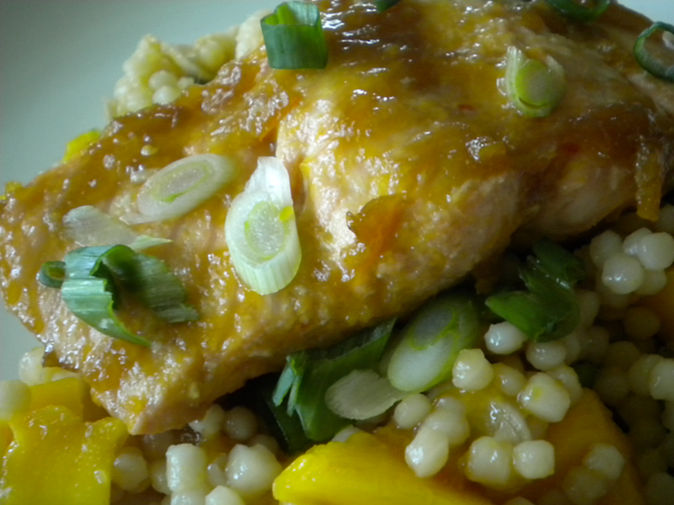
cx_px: 337
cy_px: 252
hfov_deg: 45.8
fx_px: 798
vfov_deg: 35.1
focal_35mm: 41
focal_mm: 7.4
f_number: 3.5
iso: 400
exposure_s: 1/11.4
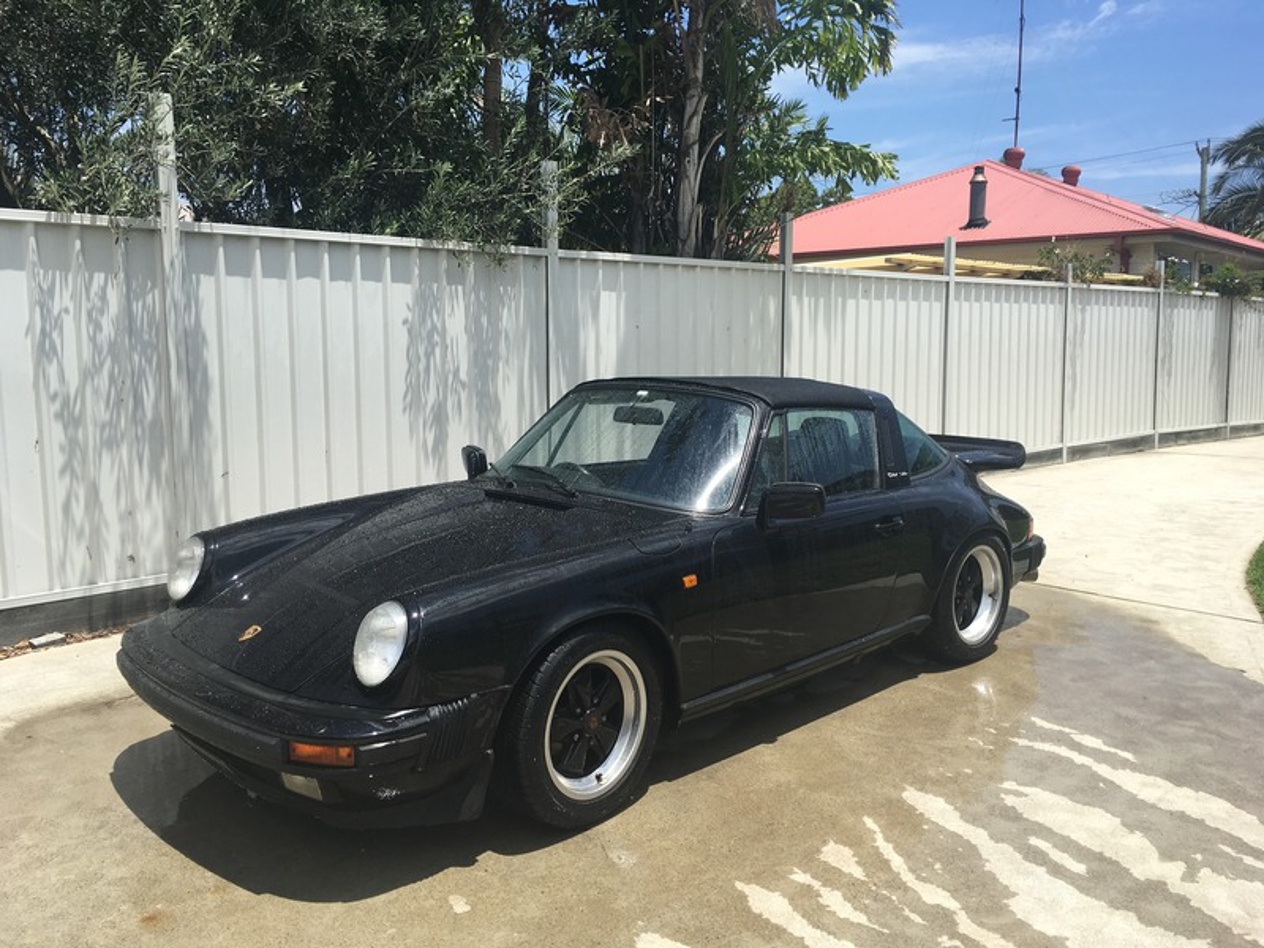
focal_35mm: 29
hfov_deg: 61.7
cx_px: 632
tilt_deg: -7.9
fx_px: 1059
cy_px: 474
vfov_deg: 48.2
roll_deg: +0.7
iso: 25
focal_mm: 4.15
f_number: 2.2
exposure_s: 1/1637
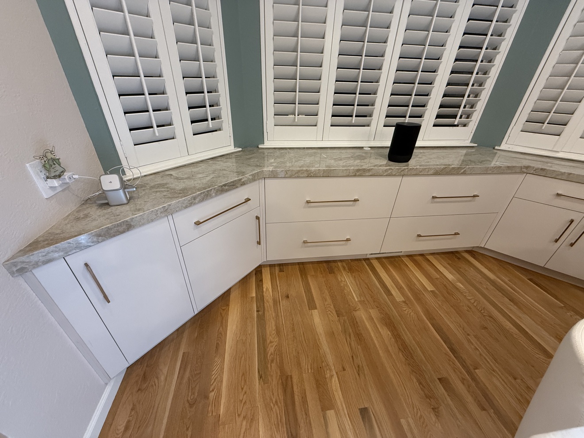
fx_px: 236
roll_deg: -2.3
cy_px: 219
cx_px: 292
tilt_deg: -31.4
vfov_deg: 85.7
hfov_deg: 102.1
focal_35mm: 14
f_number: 2.2
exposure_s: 1/68
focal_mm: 2.22
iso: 320
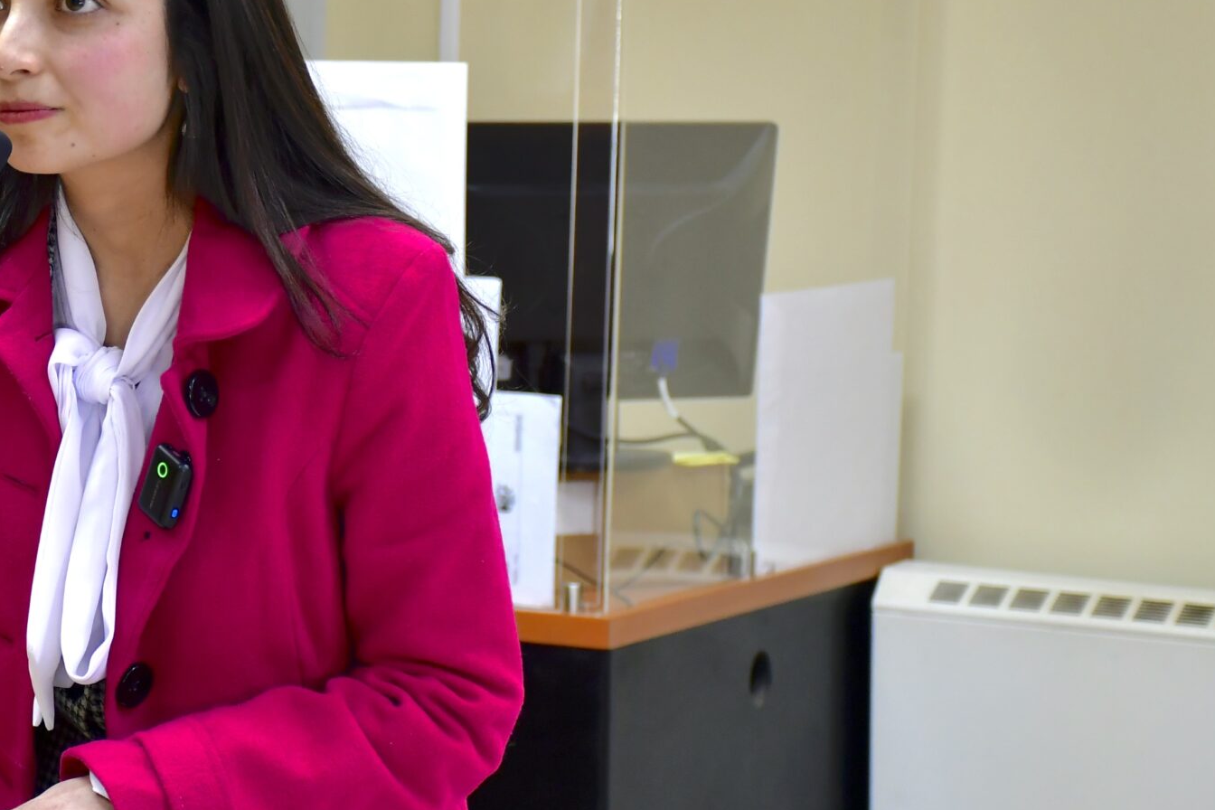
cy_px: 268
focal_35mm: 160
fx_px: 5400
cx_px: 71
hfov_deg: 12.7
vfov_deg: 8.6
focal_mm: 56
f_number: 4.8
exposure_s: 1/60
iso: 640
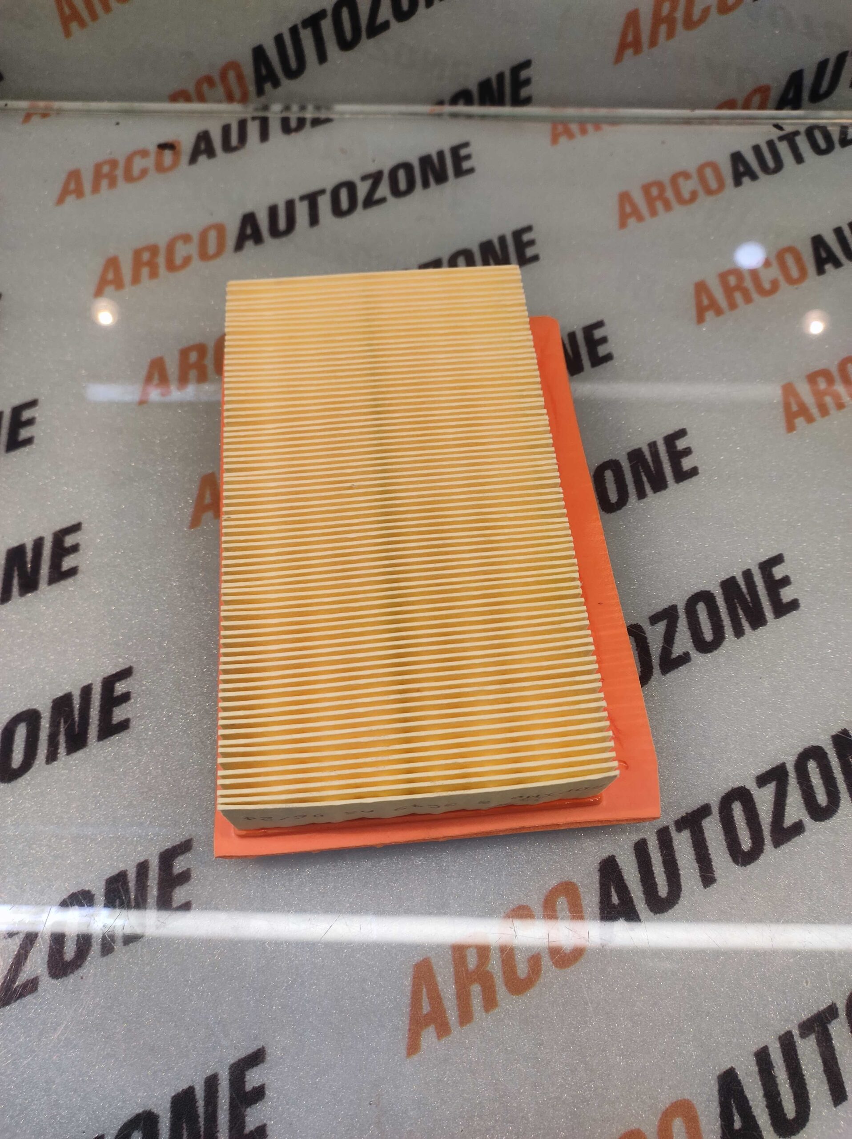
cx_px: 426
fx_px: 559
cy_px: 570
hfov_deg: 74.7
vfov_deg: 91.1
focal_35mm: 17
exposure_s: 1/50
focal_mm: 4.74
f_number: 1.79
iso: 125
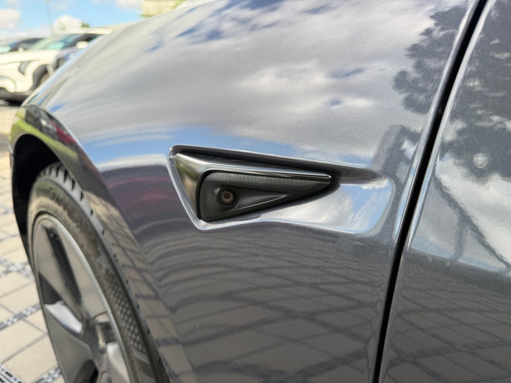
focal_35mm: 24
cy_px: 192
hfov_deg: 71.6
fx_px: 354
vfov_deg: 56.8
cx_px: 256
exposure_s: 1/702
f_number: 1.78
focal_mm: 6.76
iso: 100
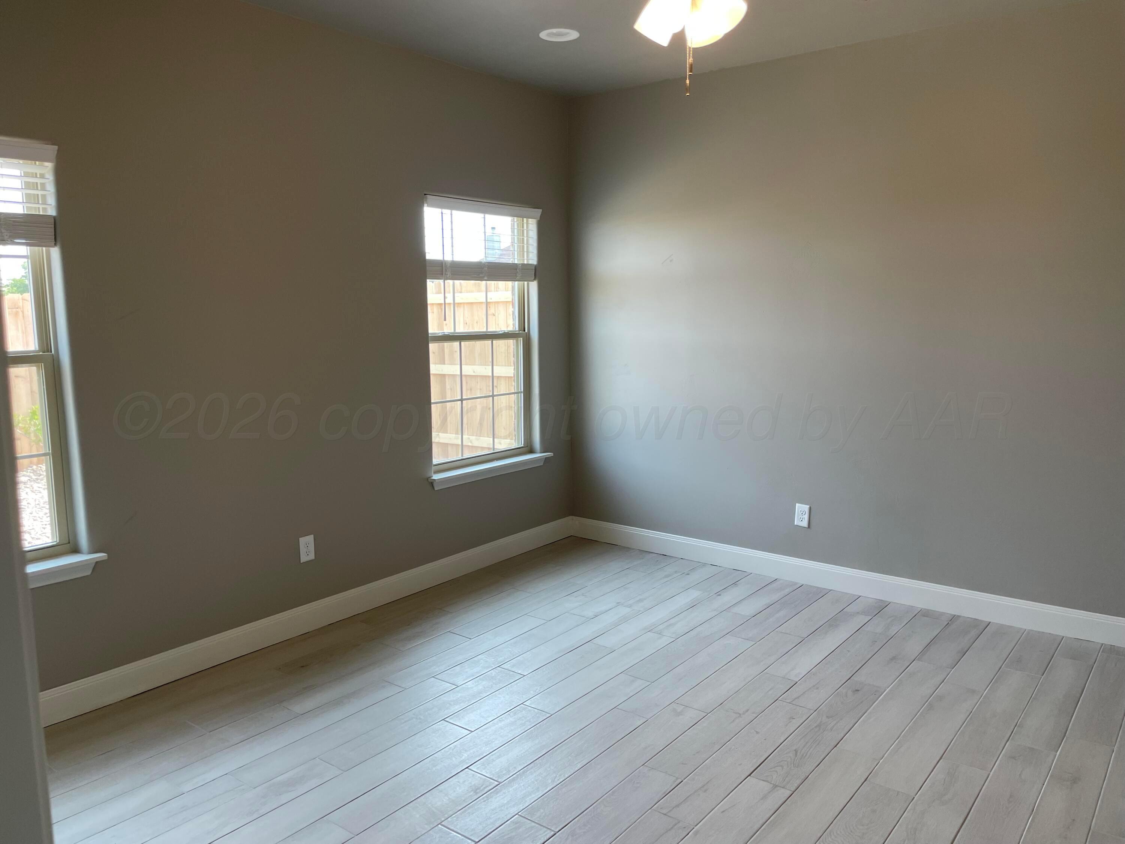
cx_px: 562
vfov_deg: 53.1
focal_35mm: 26
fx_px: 845
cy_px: 422
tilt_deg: -7.2
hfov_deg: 67.3
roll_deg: +0.3
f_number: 1.6
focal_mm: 4.2
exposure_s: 1/120
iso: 64
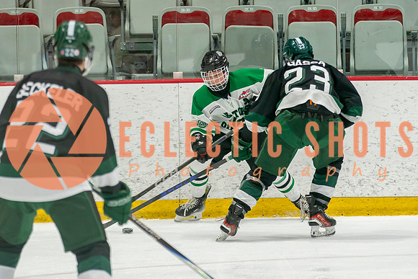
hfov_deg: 6.0
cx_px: 228
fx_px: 3997
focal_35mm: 344
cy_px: 126
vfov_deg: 4.0
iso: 800
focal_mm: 168
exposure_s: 1/640
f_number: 3.2
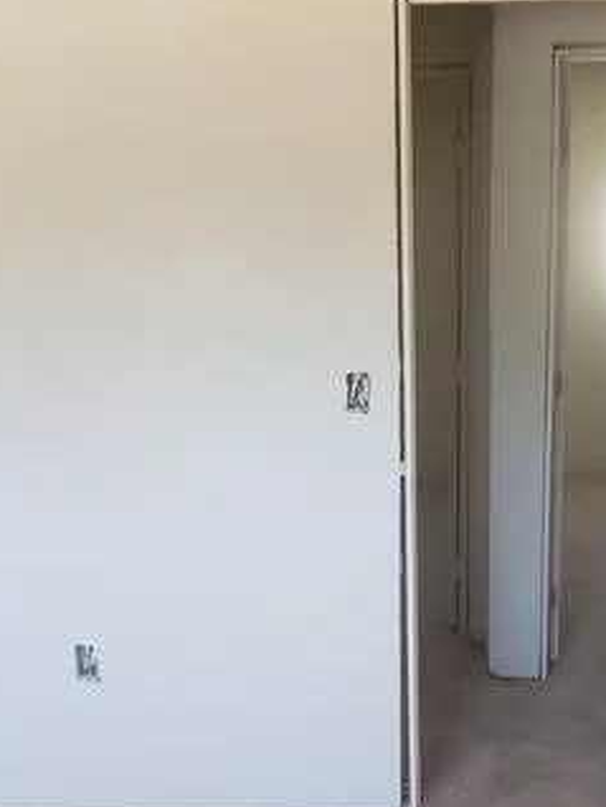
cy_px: 584
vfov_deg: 38.1
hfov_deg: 29.6
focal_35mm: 49
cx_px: 390
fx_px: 1142
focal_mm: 4.3
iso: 200
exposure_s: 1/120
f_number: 2.4
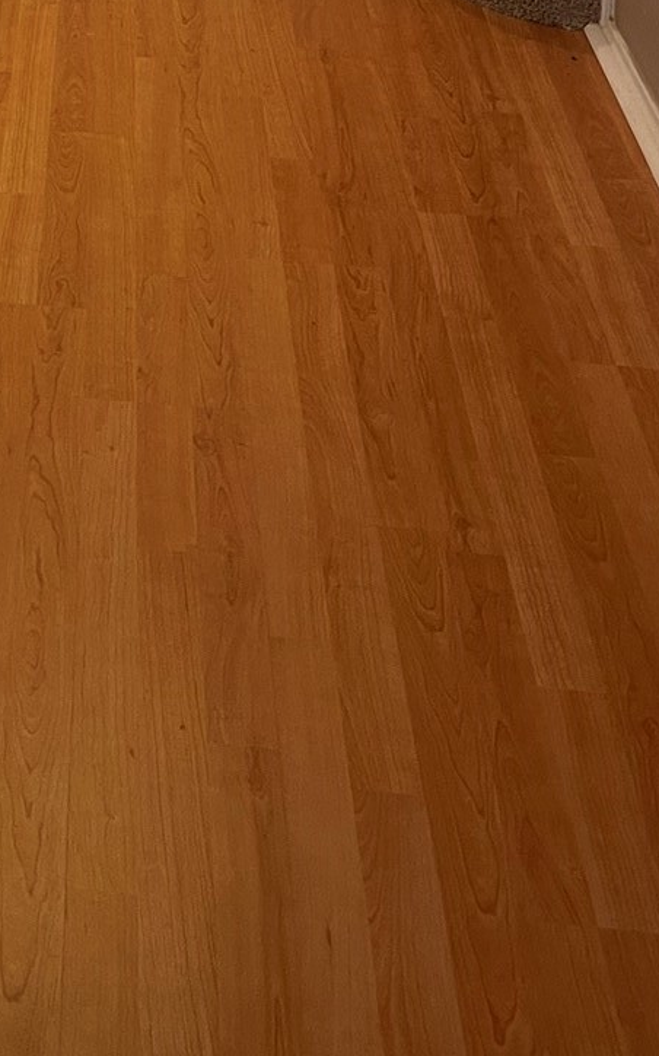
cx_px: -242
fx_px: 2157
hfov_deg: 16.3
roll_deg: -0.1
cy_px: -298
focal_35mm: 75
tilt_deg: -16.5
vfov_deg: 24.2
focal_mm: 5.1
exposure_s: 1/60
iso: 80
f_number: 1.6
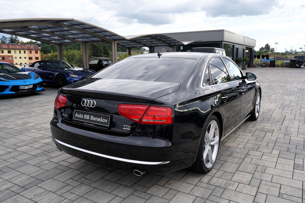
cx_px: 152
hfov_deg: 61.9
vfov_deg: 43.6
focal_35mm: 30
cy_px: 102
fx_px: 254
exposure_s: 1/160
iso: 100
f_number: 6.3
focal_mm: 30
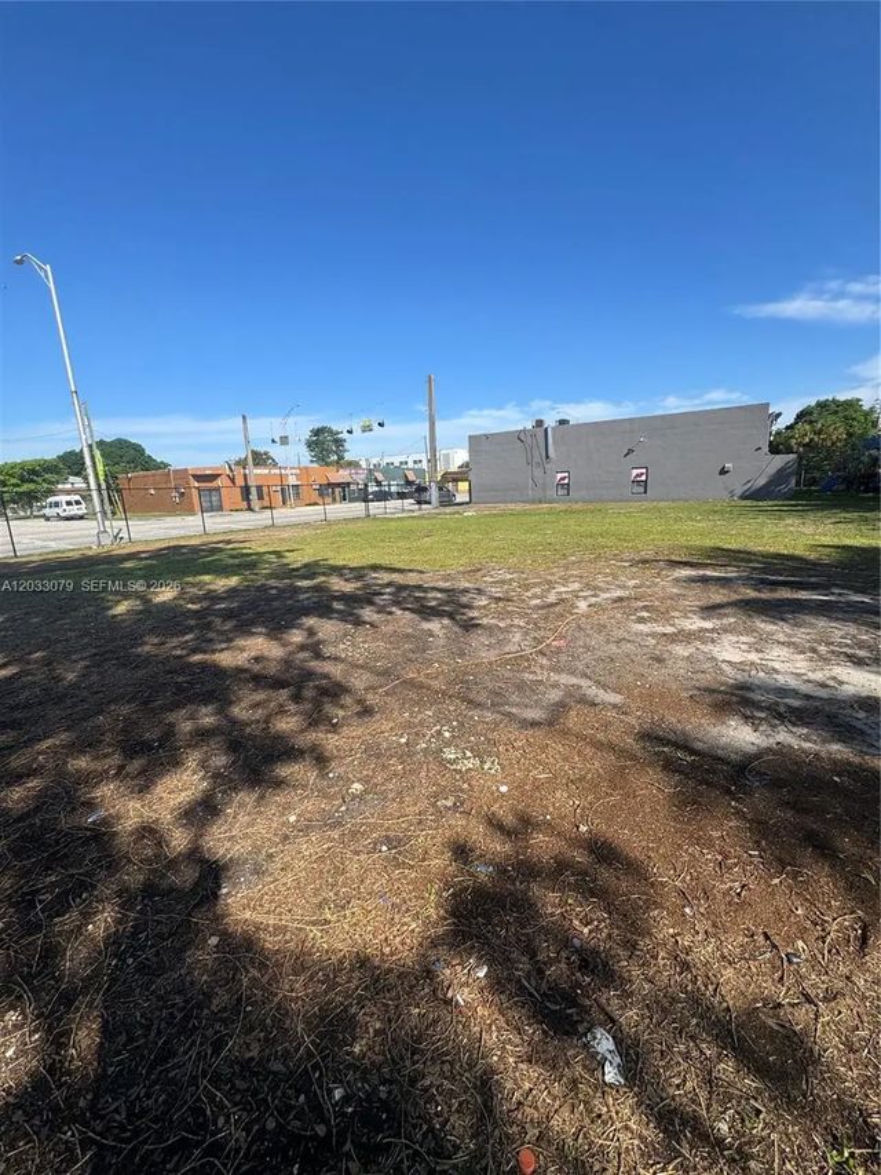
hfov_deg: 85.7
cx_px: 440
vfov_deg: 102.1
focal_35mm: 14
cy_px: 588
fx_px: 475
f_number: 2.2
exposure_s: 1/1709
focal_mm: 2.22
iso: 50
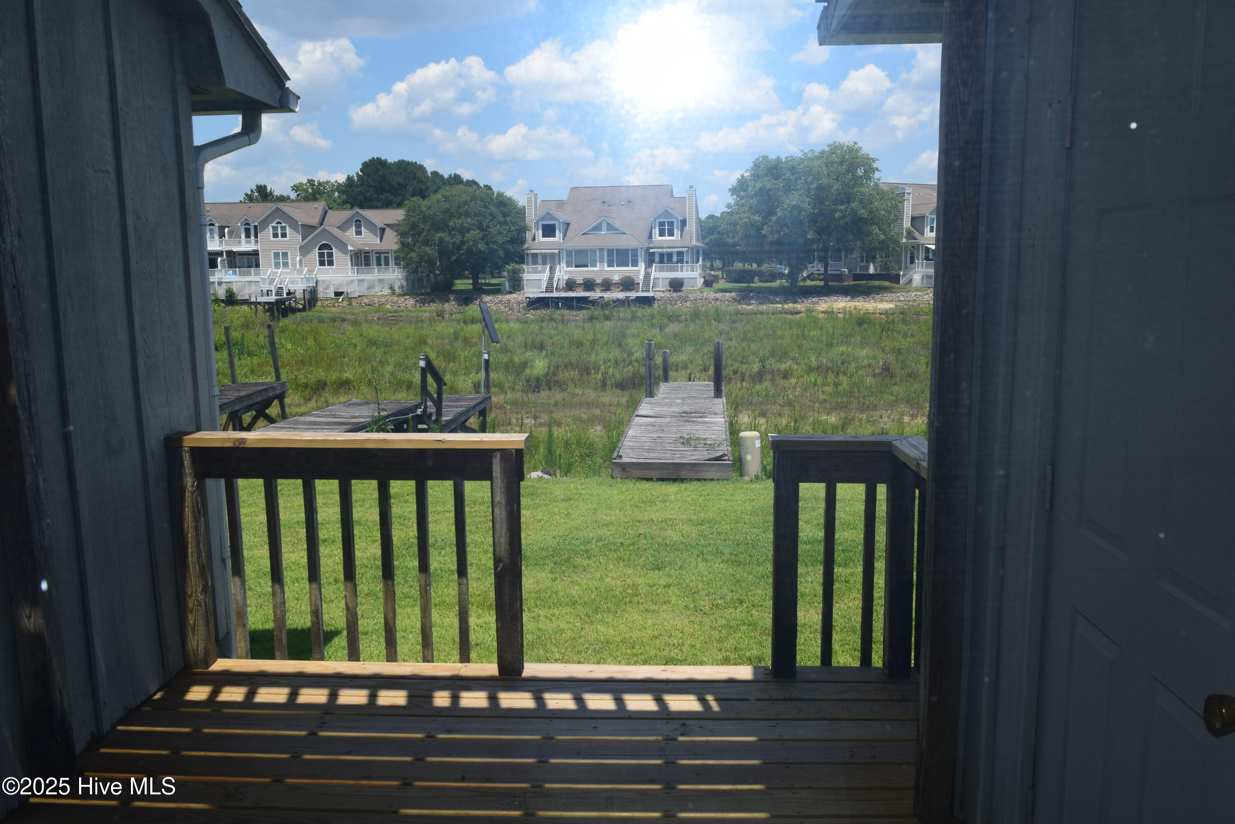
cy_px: 412
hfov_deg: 67.4
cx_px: 618
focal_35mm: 27
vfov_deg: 47.9
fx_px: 926
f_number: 10
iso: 100
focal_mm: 18
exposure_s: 1/200
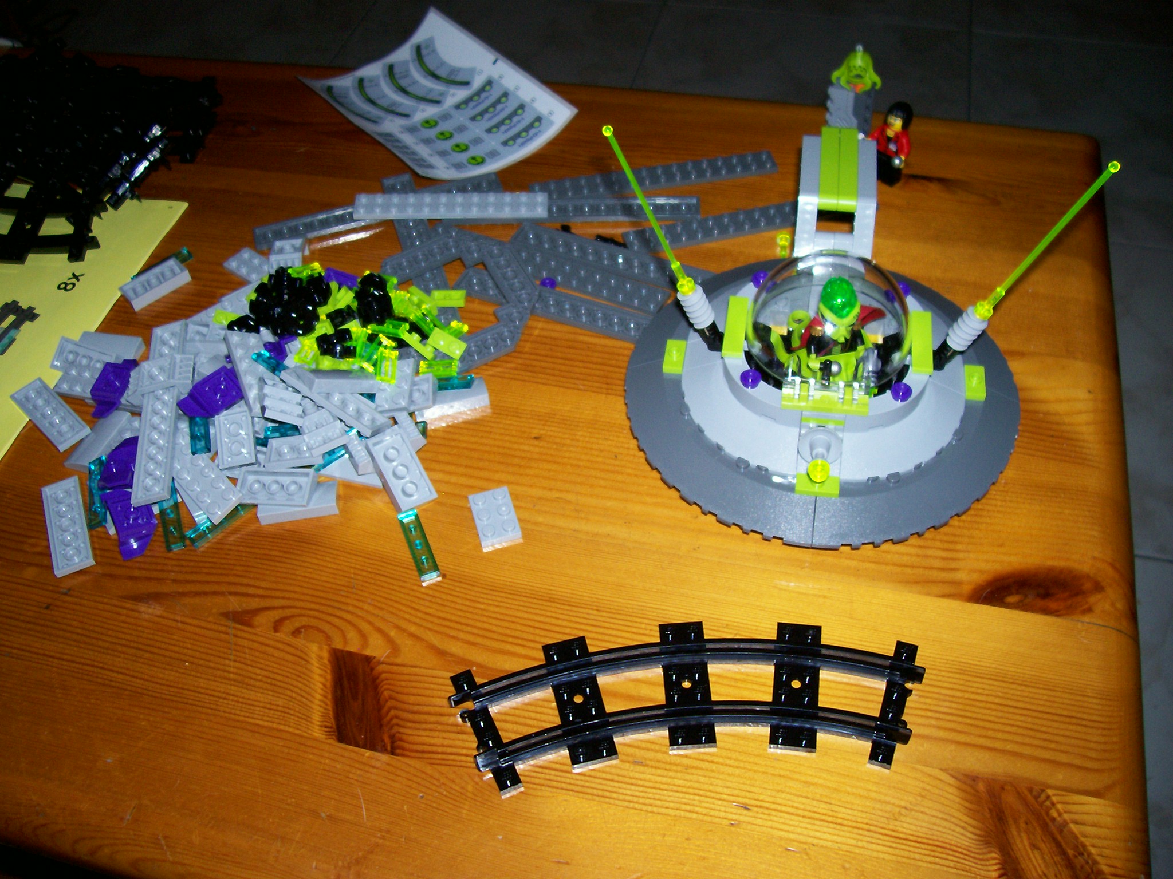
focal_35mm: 34
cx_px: 586
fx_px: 1152
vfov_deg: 41.8
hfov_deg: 54.0
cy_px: 440
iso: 80
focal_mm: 5.6
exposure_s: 1/64
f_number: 2.7
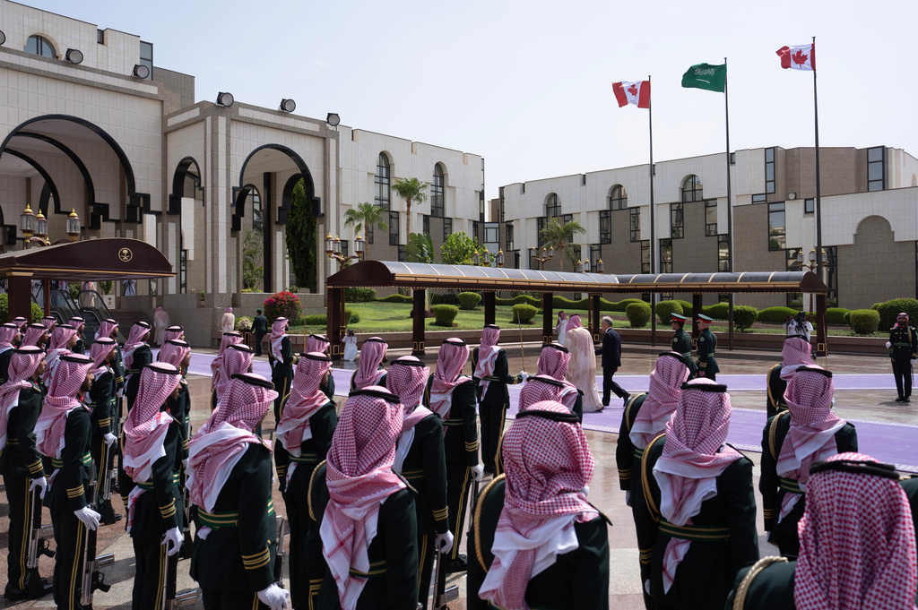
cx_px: 459
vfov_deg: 43.5
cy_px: 305
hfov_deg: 62.0
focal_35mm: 30
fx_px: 764
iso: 250
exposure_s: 1/1000
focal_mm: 30
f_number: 6.3
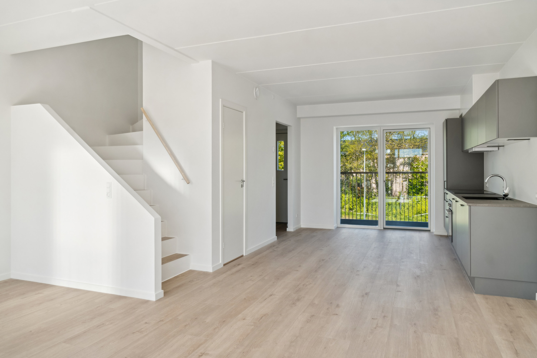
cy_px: 179
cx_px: 268
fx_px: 358
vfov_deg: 53.1
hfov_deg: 73.7
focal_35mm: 24
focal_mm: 16
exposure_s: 1/100
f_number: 8
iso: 200
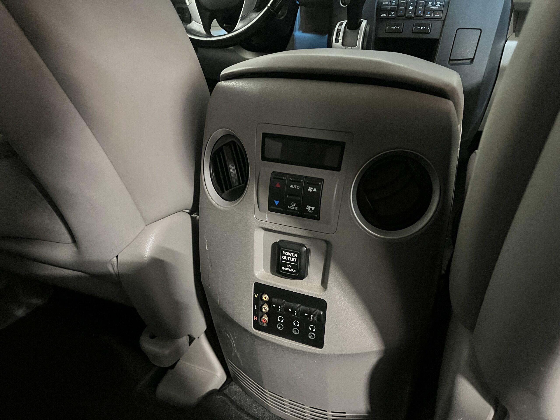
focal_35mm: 26
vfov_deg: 53.1
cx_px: 280
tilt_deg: -24.2
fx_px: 421
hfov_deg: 67.3
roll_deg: -0.7
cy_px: 210
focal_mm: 5.1
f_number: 1.6
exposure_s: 1/30
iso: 800
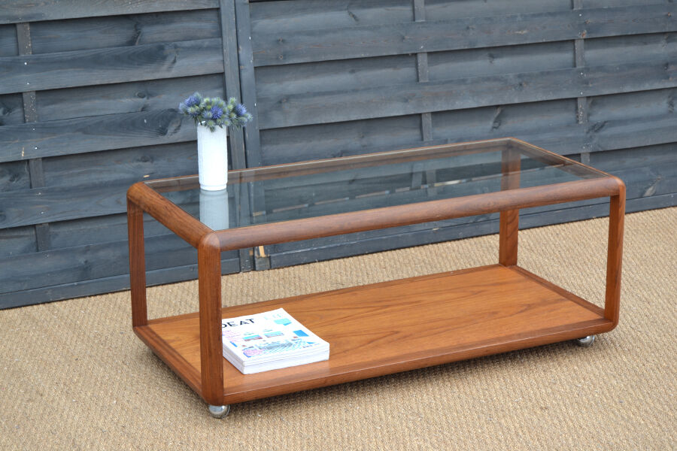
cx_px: 338
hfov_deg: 24.6
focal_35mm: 82
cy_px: 226
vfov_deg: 16.6
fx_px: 1551
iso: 100
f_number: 6.3
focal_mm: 55
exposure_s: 1/160
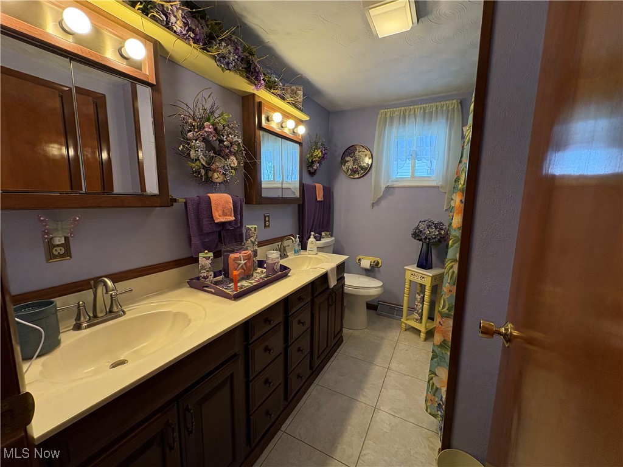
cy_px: 234
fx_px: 252
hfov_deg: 102.1
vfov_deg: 85.7
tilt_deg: -6.8
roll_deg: +0.3
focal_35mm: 14
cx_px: 312
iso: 160
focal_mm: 2.22
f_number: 2.2
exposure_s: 1/120
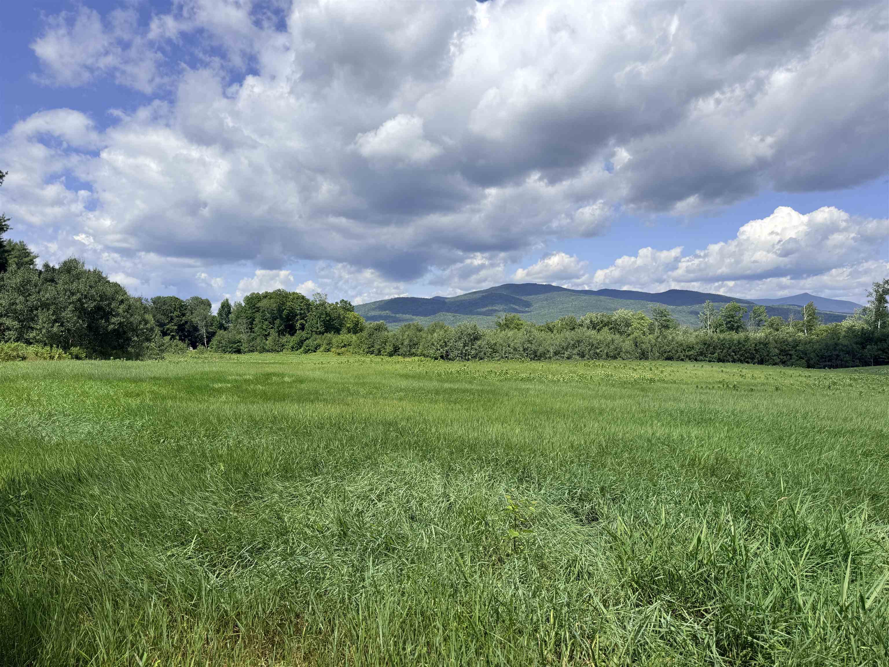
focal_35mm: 24
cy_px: 334
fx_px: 616
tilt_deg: +1.5
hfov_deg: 71.6
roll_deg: +0.4
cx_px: 444
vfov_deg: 56.8
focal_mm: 6.76
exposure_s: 1/6711
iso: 80
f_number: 1.78
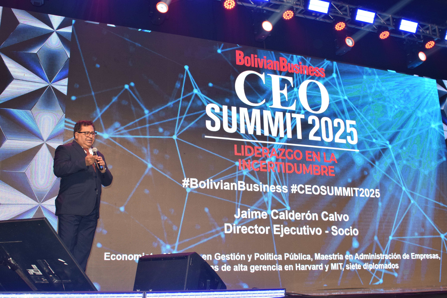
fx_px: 466
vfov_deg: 35.5
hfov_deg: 51.3
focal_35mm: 38
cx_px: 224
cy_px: 149
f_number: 7.1
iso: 1000
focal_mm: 25
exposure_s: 1/160
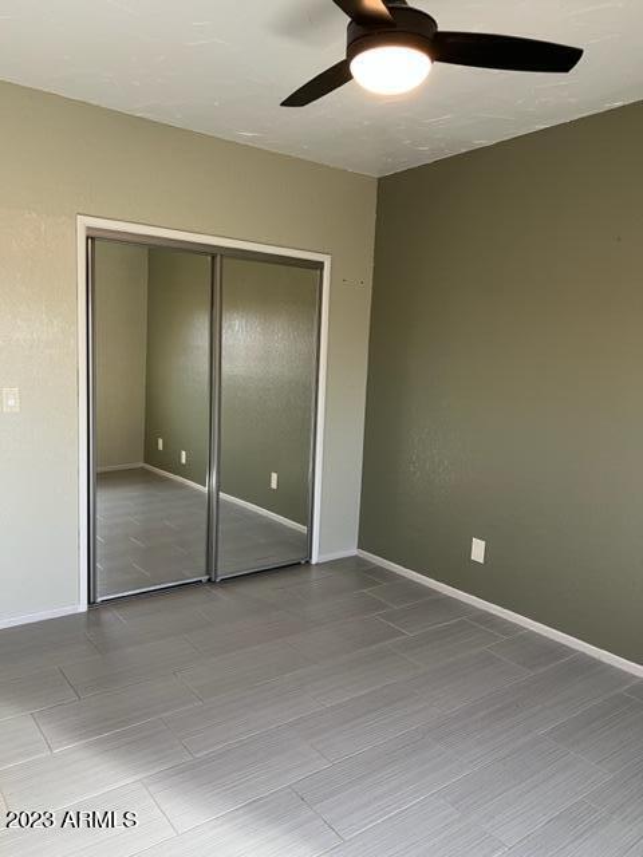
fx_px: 644
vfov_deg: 67.3
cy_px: 428
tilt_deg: -5.7
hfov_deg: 53.1
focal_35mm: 26
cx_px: 322
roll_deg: -3.0
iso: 100
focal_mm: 5.7
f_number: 1.5
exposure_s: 1/60
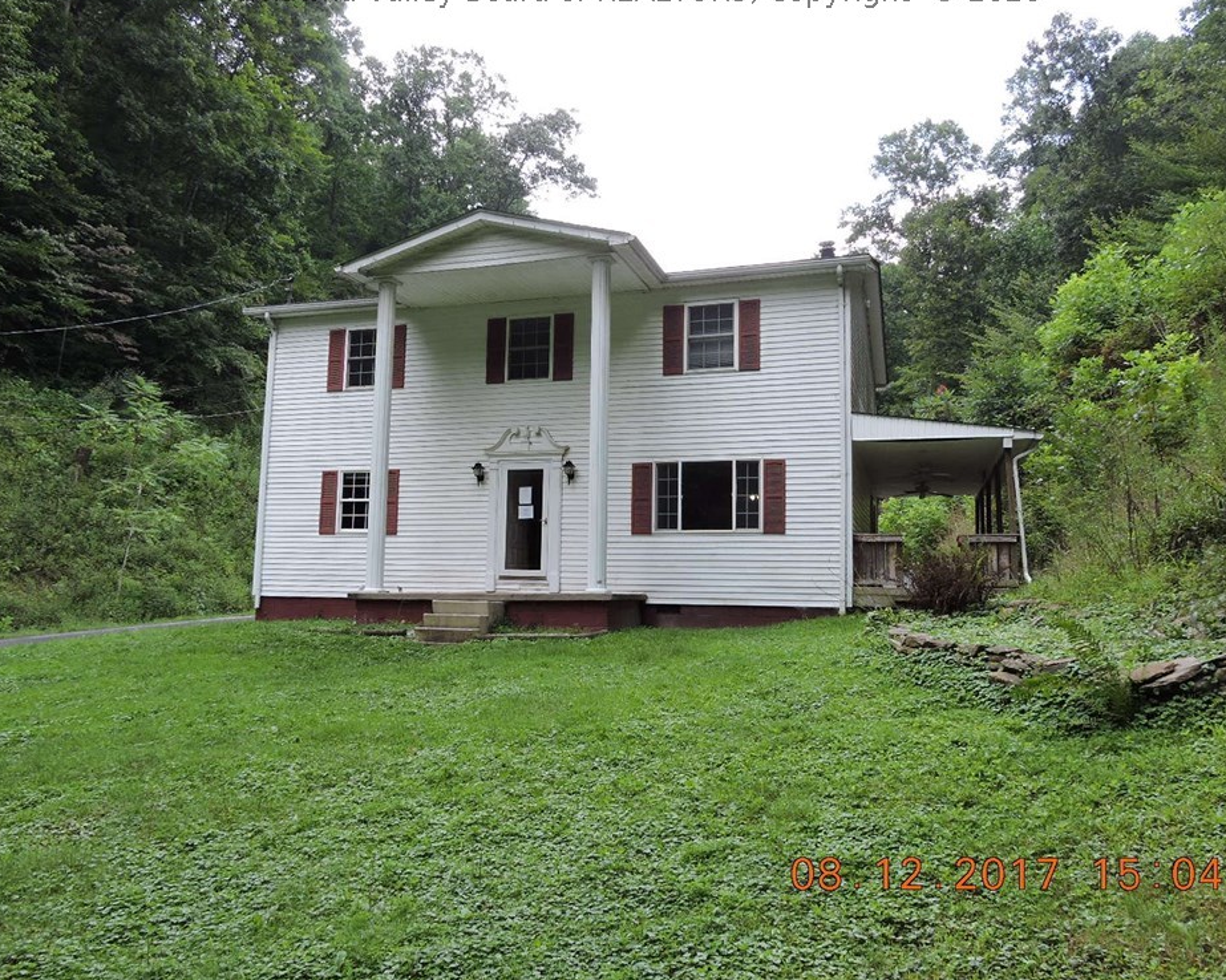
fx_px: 943
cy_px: 474
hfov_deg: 66.0
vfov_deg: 54.9
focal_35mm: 26
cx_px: 612
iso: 100
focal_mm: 4.3
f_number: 3.3
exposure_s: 1/160
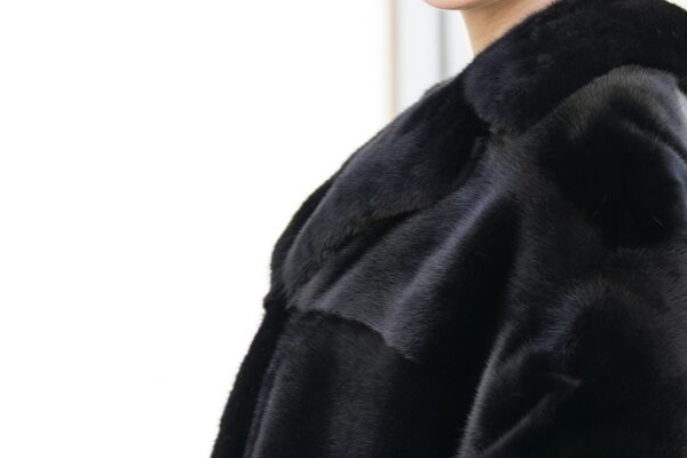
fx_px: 10495
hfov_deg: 3.7
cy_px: 840
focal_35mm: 550
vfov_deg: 2.5
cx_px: 243
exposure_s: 1/250
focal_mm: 129
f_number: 2.8
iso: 250
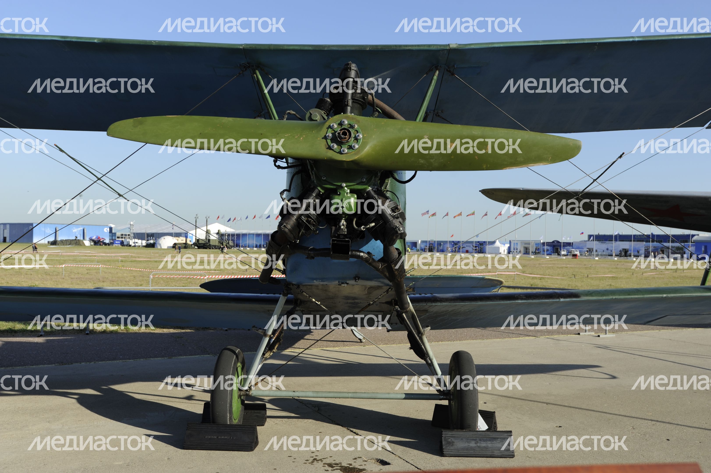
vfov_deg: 37.8
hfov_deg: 54.5
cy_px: 236
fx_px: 691
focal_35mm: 35
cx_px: 356
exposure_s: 1/640
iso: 200
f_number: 7.1
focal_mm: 35
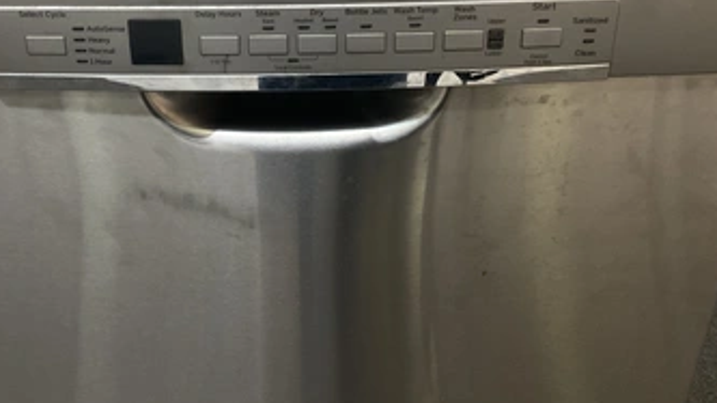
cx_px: 301
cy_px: 103
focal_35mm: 38
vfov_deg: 30.7
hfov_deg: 52.6
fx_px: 722
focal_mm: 3
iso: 200
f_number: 1.8
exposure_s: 1/40
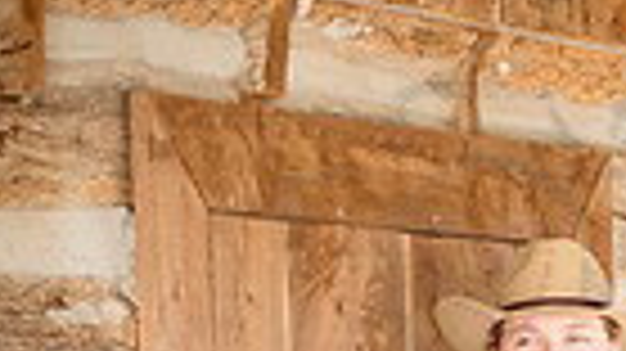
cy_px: 680
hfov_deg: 7.9
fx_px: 4512
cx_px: 504
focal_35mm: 272
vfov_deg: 4.4
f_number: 2.8
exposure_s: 1/500
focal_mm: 80
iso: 800
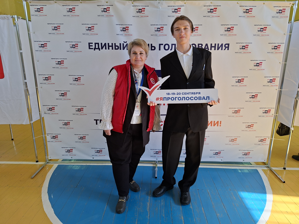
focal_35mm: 23
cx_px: 150
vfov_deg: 58.9
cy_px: 112
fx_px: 199
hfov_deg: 73.9
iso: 50
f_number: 1.8
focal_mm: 5.54
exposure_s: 1/114
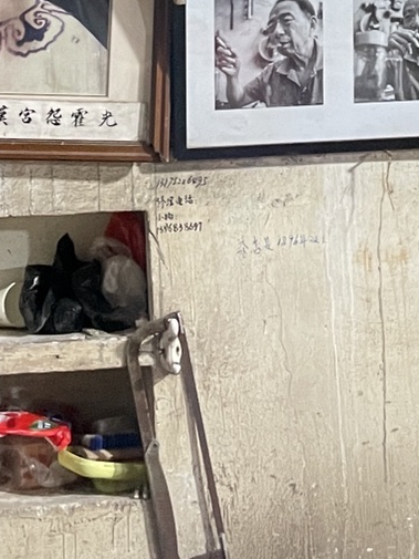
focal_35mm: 103
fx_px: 1662
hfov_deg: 14.4
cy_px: -402
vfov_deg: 16.4
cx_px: 249
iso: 400
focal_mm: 4.2
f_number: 1.6
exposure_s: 1/33
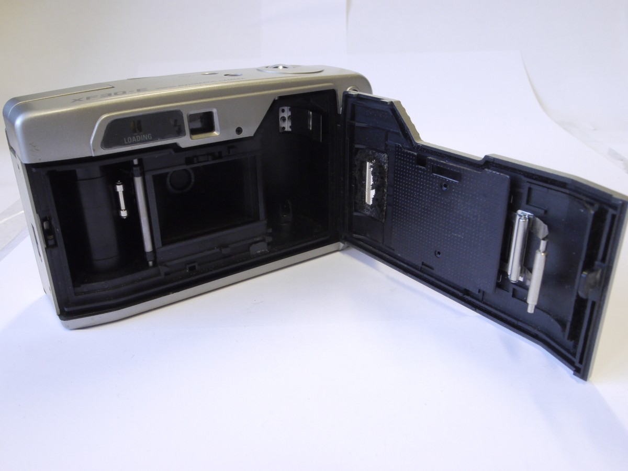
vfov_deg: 44.2
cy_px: 236
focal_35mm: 32
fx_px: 581
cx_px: 314
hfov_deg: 56.8
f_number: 11
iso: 800
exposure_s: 1/20
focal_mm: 16
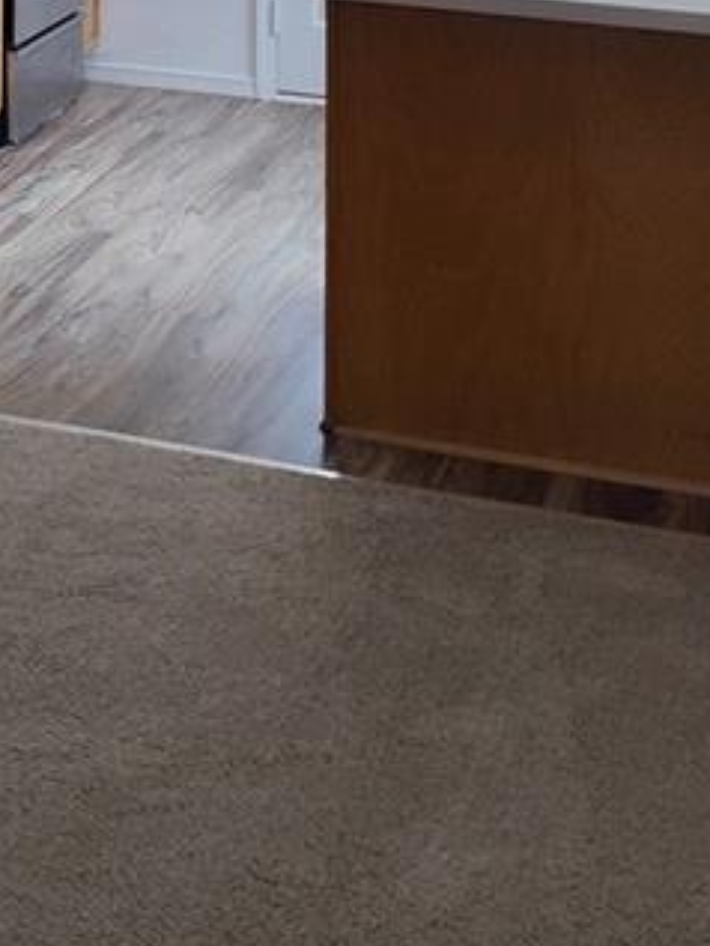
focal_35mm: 87
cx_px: -406
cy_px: -430
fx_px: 2378
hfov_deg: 15.5
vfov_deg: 19.8
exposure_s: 1/120
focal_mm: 5.56
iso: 227
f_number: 1.8
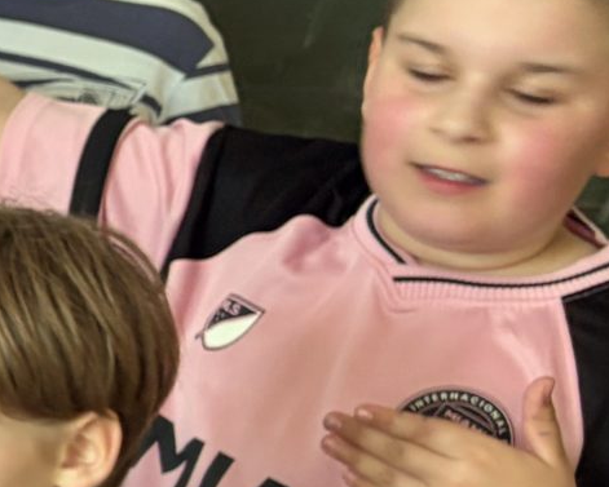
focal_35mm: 138
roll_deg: -0.1
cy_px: 314
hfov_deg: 11.4
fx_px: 2488
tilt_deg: -16.1
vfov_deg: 11.2
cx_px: -874
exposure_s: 1/60
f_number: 1.6
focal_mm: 5.96
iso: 125
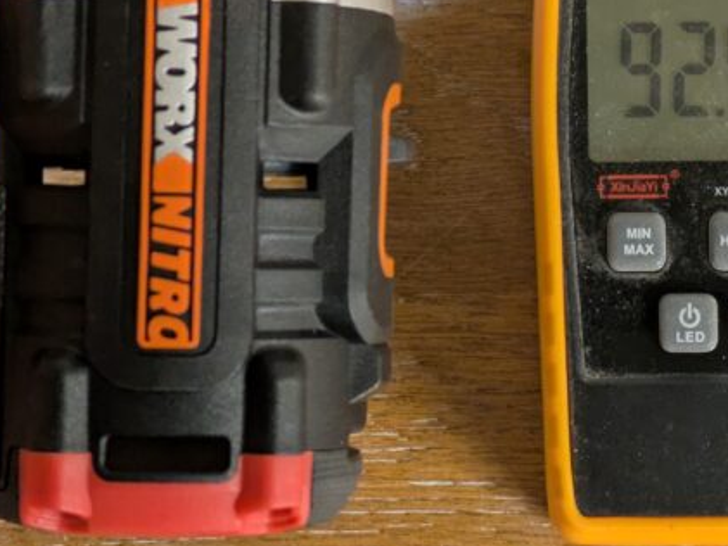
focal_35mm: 124
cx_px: 534
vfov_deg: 11.9
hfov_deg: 15.8
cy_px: 158
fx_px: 2609
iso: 371
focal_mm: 5.43
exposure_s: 1/25
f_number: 1.89
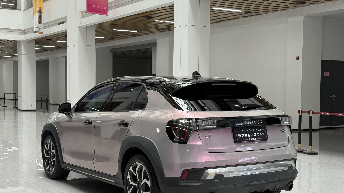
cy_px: 107
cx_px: 172
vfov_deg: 22.6
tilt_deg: -2.7
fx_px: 483
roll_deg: -0.8
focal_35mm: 53
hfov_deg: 39.2
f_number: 1.78
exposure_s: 1/60
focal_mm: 6.76
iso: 160
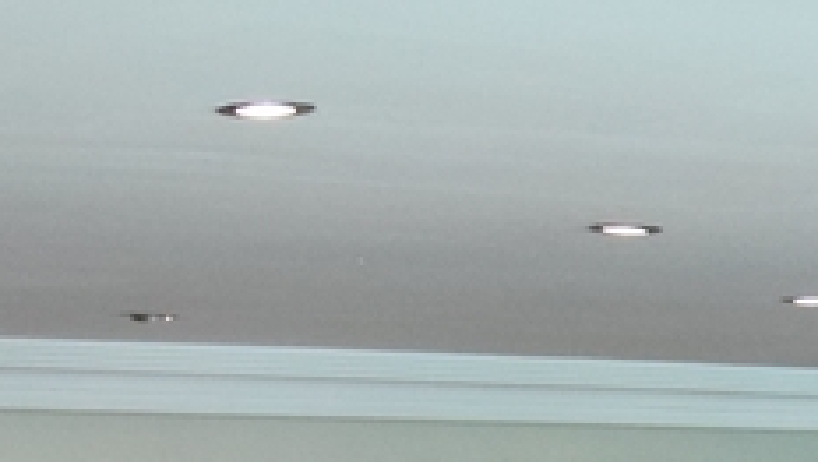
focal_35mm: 156
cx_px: 1449
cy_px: 1130
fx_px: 3387
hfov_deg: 12.6
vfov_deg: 7.3
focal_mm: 18
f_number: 5
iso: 2500
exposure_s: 1/60
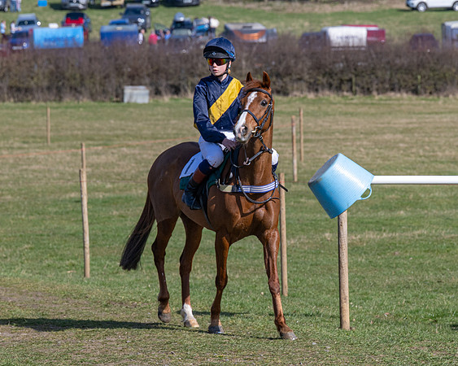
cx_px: 264
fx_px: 2765
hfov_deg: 9.5
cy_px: 158
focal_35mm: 204
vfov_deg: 7.6
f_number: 5
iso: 200
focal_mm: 99
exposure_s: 1/1600
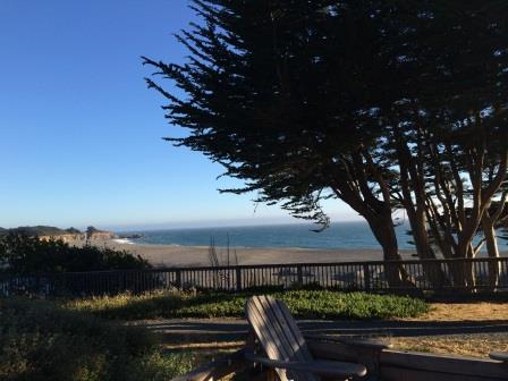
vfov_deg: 46.8
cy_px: 190
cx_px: 254
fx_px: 440
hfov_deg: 60.0
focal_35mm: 30
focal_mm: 4.12
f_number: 2.2
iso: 32
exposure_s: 1/1282
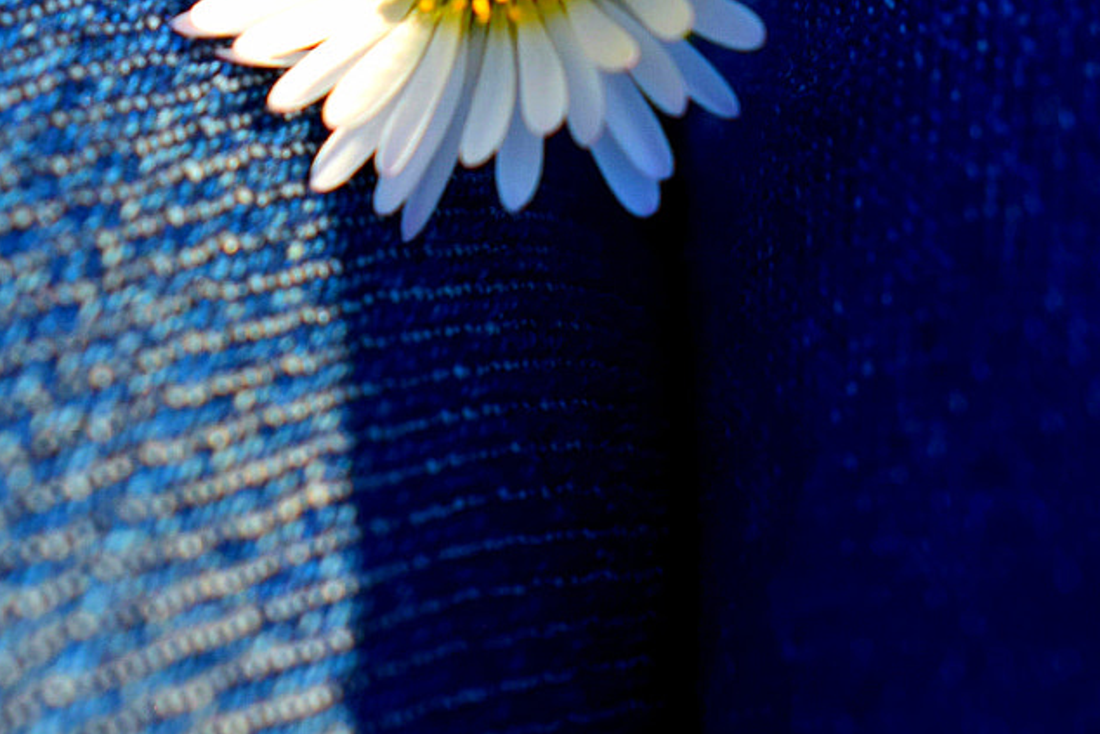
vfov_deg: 7.0
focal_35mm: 197
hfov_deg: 10.4
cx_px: 503
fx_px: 6020
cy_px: 135
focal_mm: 52
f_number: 11
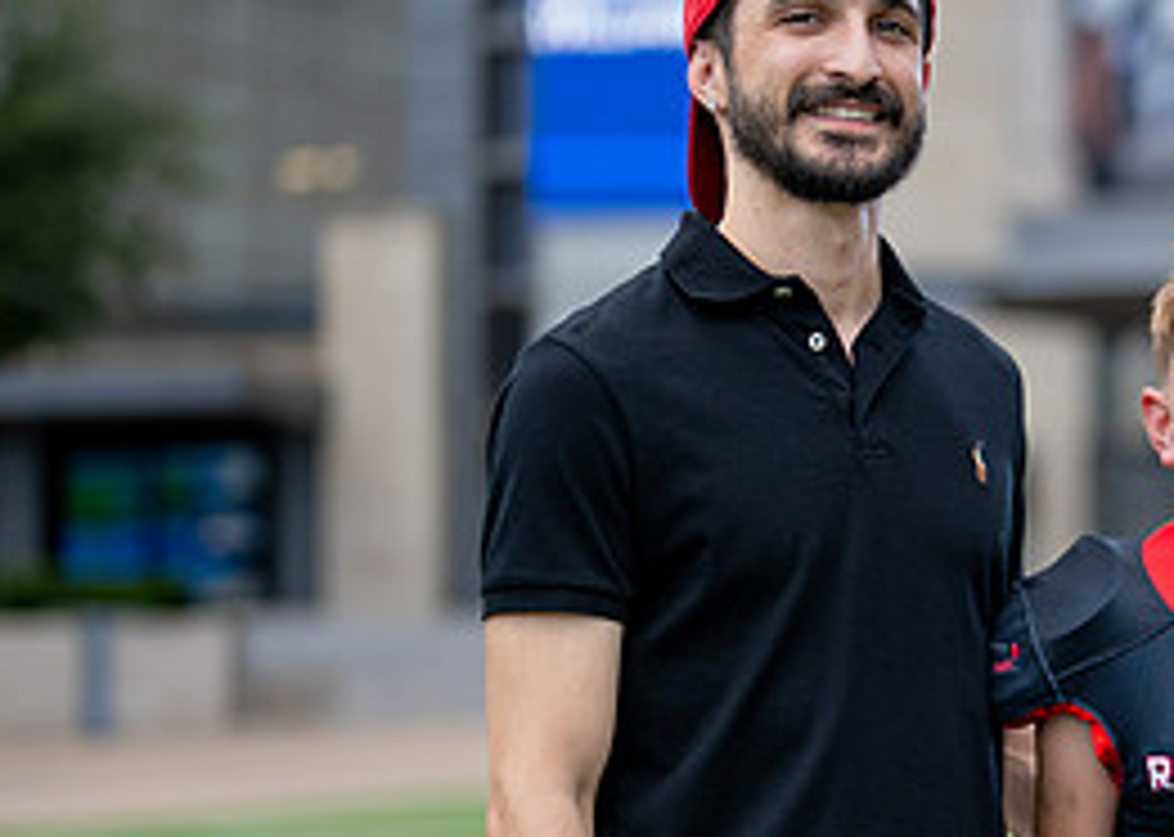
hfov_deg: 14.7
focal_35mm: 133
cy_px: 605
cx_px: 1319
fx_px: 4431
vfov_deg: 10.8
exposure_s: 1/1600
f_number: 1.2
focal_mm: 50
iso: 100
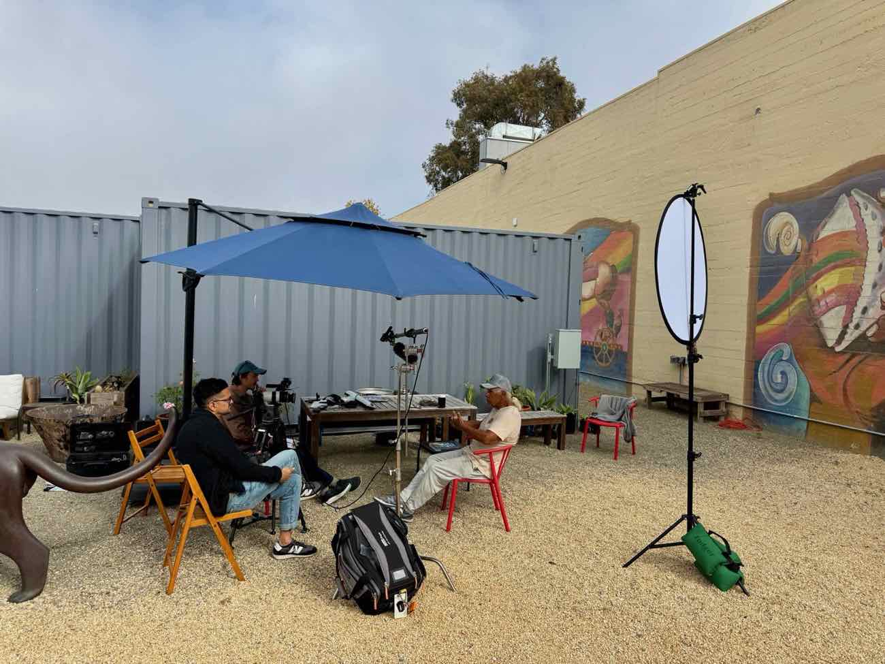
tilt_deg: -3.2
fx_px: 614
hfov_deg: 71.6
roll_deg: -2.4
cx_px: 442
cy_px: 332
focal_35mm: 24
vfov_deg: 56.8
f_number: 1.78
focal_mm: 6.76
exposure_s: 1/3802
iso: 80
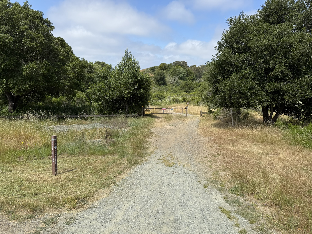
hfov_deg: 71.6
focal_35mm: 24
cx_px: 156
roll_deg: -0.4
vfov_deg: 56.8
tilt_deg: -12.2
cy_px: 117
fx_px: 216
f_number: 1.78
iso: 80
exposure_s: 1/4167
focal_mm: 6.76
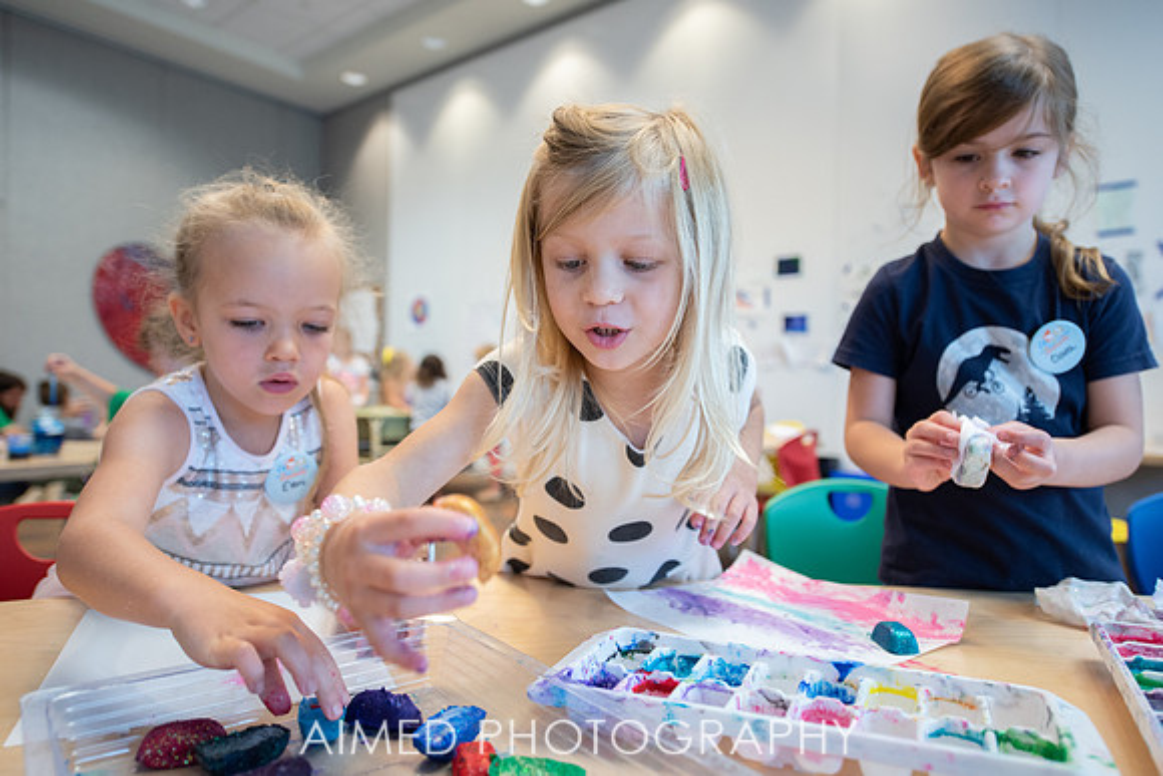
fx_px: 796
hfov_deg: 72.3
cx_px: 590
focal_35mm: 25
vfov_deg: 52.0
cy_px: 388
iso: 800
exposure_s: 1/250
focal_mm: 24
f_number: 2.8
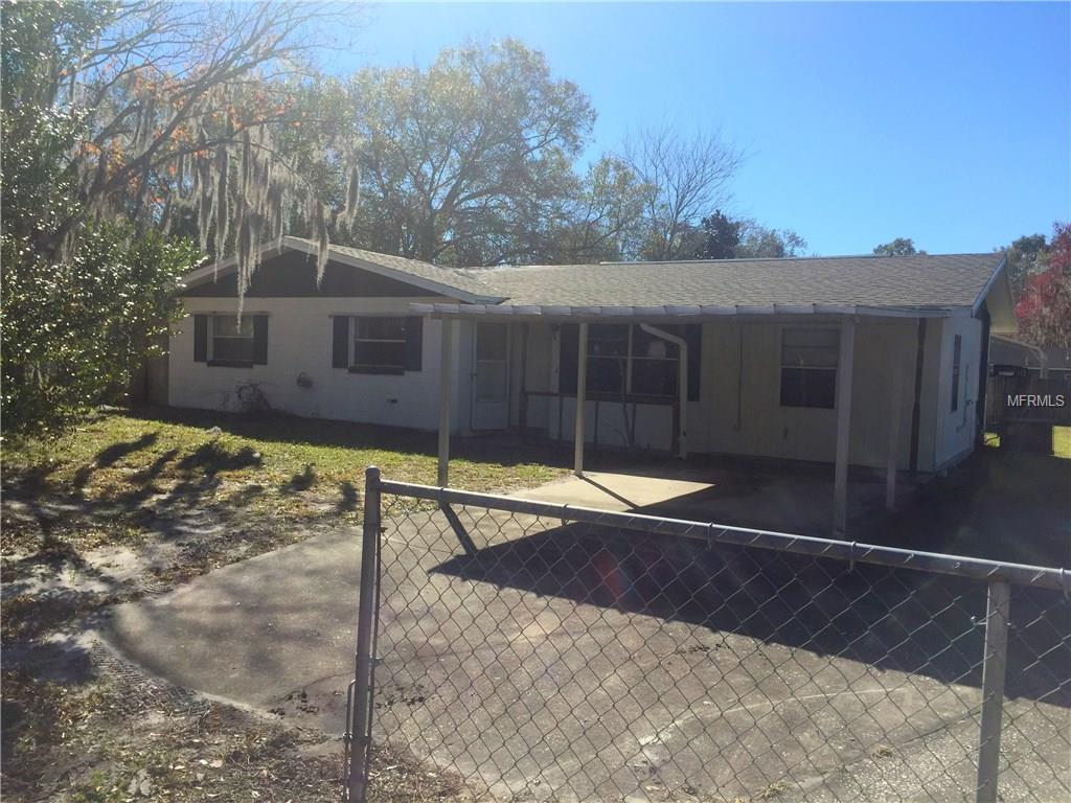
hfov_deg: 61.7
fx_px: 897
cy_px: 402
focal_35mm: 29
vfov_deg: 48.2
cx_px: 536
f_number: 2.2
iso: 32
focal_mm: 4.15
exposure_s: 1/2475
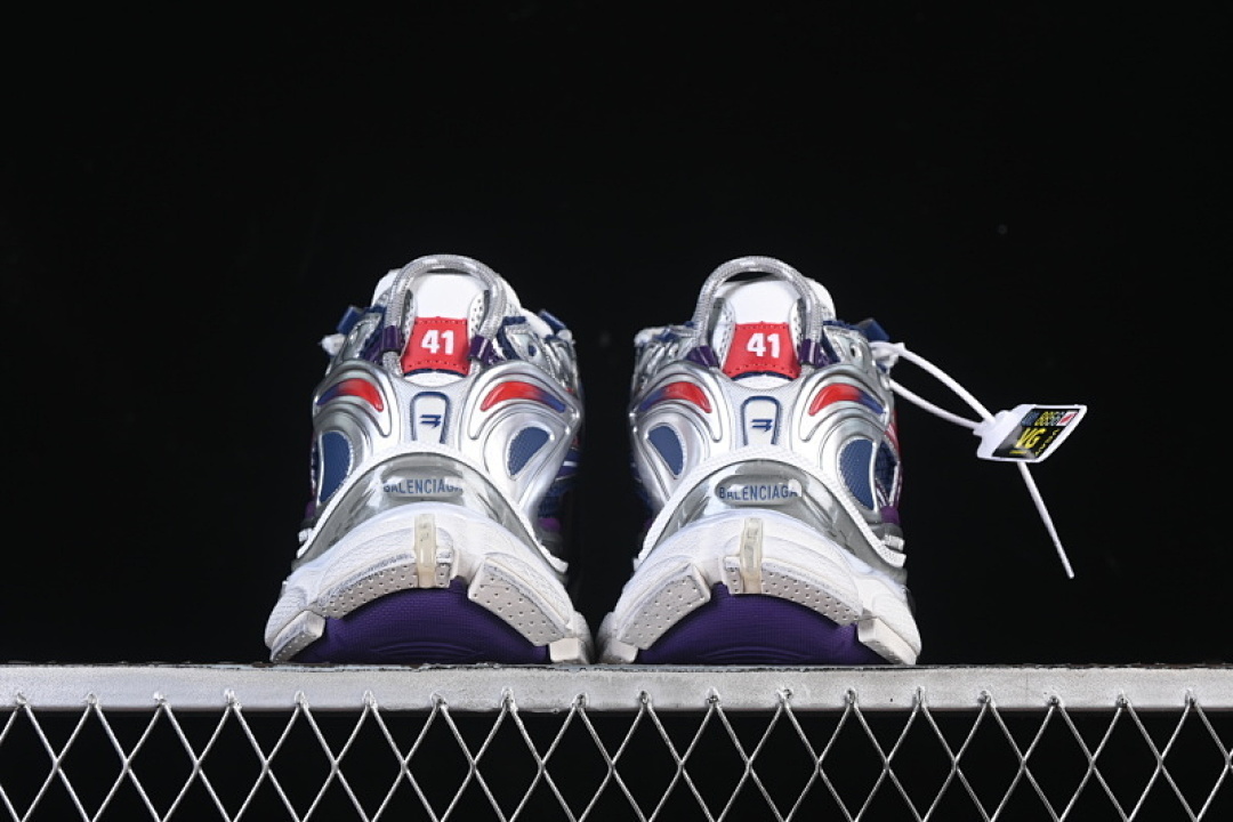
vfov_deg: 18.2
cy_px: 411
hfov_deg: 27.0
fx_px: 2569
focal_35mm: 75
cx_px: 616
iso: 160
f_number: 7.1
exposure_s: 1/60
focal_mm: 50
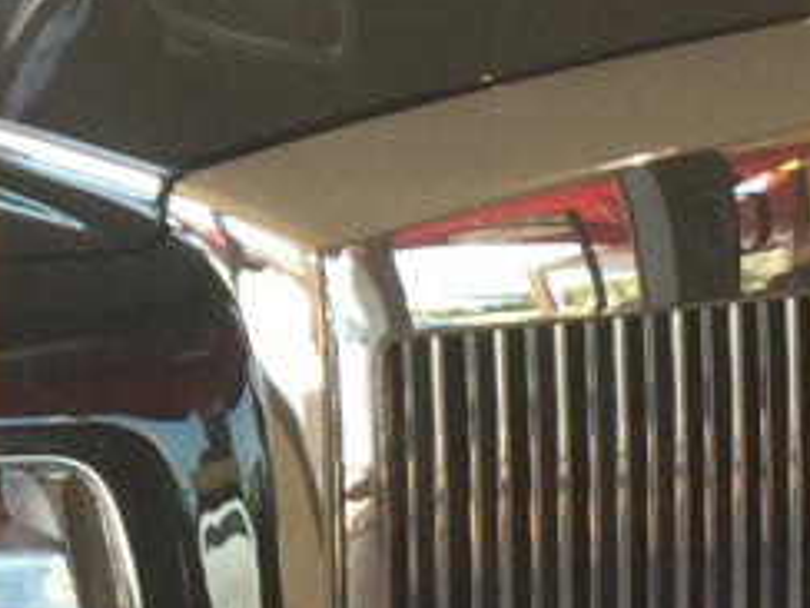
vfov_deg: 7.8
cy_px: 223
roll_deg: +0.2
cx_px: -83
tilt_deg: -12.1
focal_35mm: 190
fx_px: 4446
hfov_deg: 10.3
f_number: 2.2
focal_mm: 4.15
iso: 40
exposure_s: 1/100
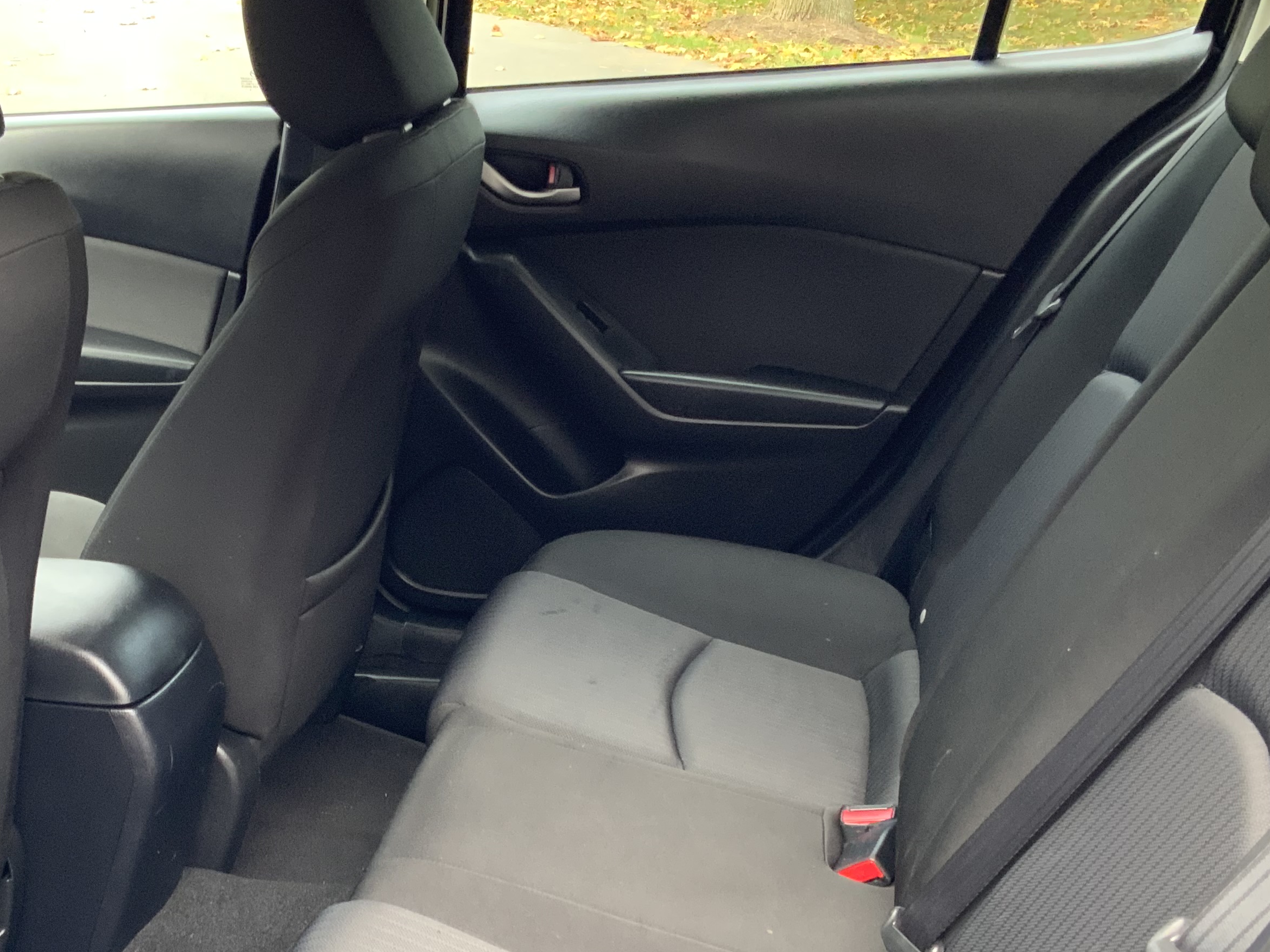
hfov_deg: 37.7
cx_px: 416
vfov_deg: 28.8
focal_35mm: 50
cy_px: 670
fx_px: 1834
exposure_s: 1/60
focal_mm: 3
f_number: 1.8
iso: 125
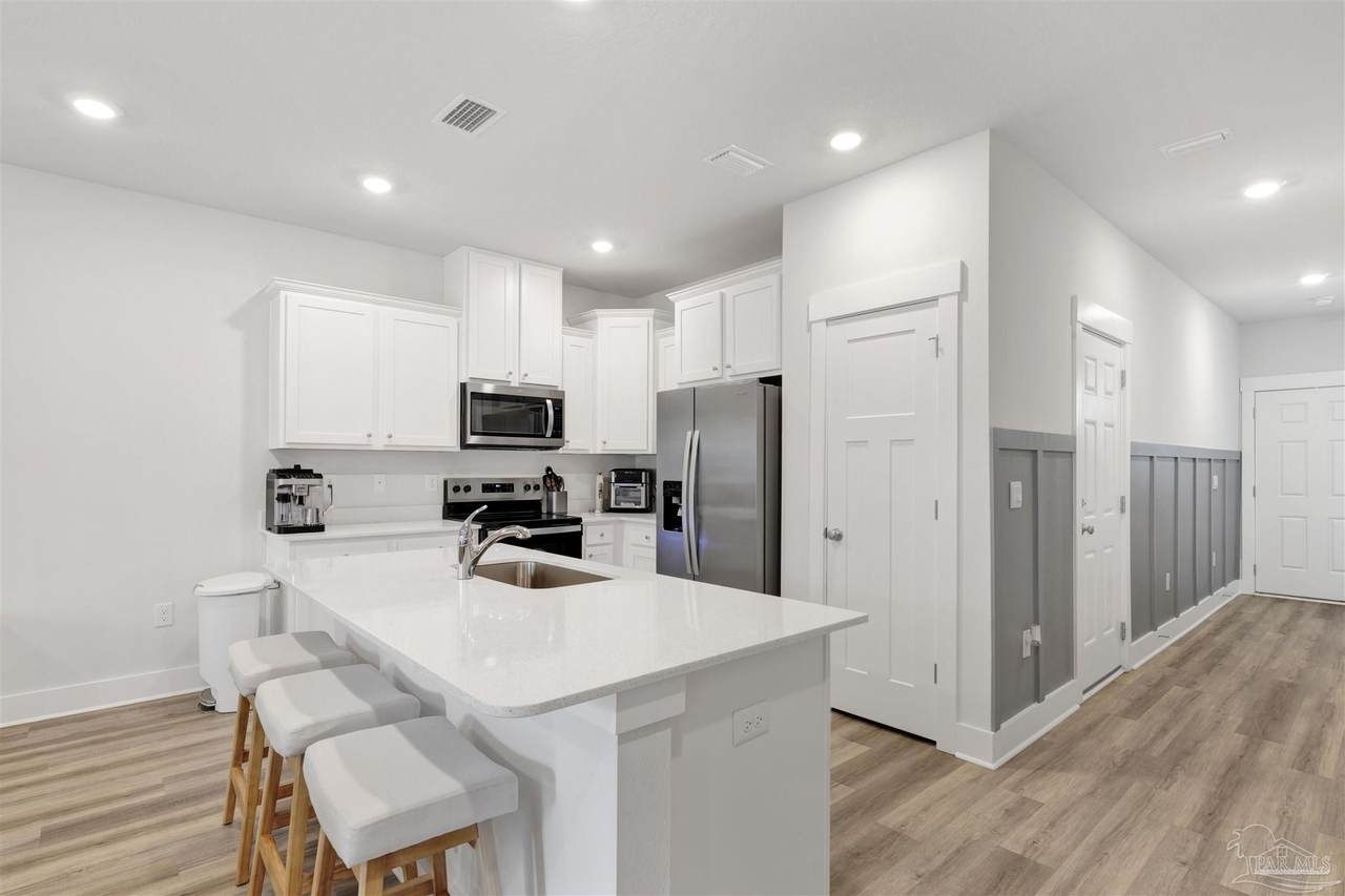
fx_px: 635
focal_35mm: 17
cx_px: 672
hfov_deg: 93.3
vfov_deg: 70.4
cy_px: 448
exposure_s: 1/3
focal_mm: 17
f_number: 11
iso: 400
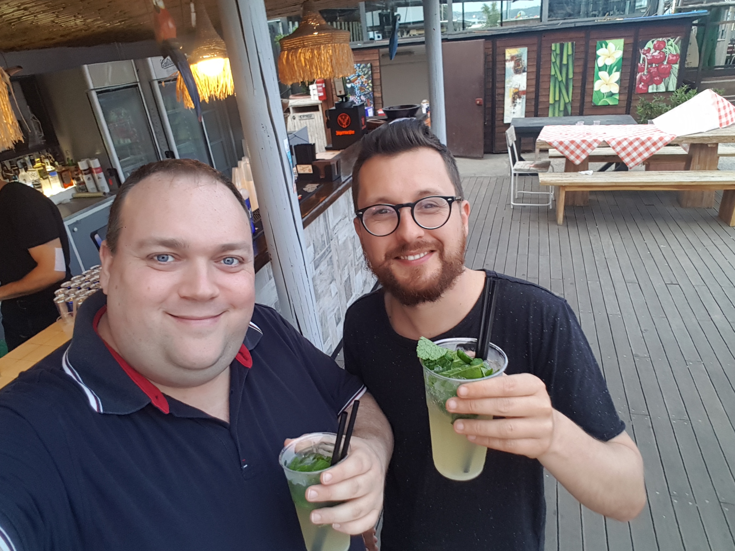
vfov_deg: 63.4
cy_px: 276
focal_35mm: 21
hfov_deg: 79.0
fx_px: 446
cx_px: 368
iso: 80
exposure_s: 1/50
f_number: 1.7
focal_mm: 2.1
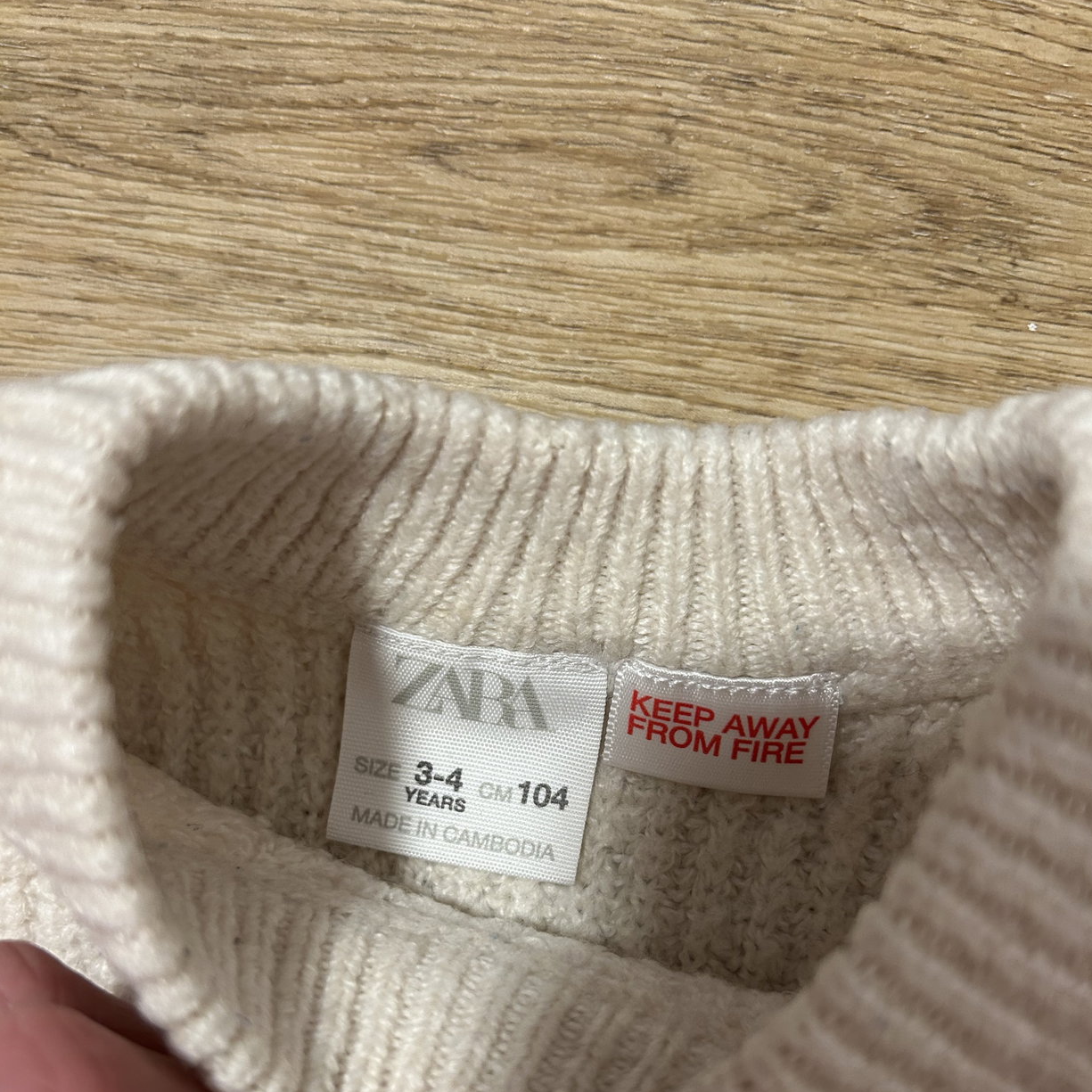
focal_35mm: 31
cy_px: 698
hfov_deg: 52.5
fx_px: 1106
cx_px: 551
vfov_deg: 51.8
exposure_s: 1/50
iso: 200
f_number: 1.5
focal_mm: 5.7
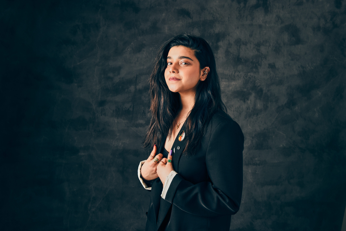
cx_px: 173
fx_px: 365
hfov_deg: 50.7
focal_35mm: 38
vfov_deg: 35.1
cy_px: 116
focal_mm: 38
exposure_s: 1/250
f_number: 11
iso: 200
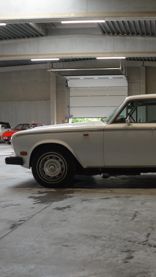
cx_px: 172
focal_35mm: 83
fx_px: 609
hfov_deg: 14.3
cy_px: 138
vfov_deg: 25.7
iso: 400
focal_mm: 35
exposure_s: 1/20
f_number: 4.5
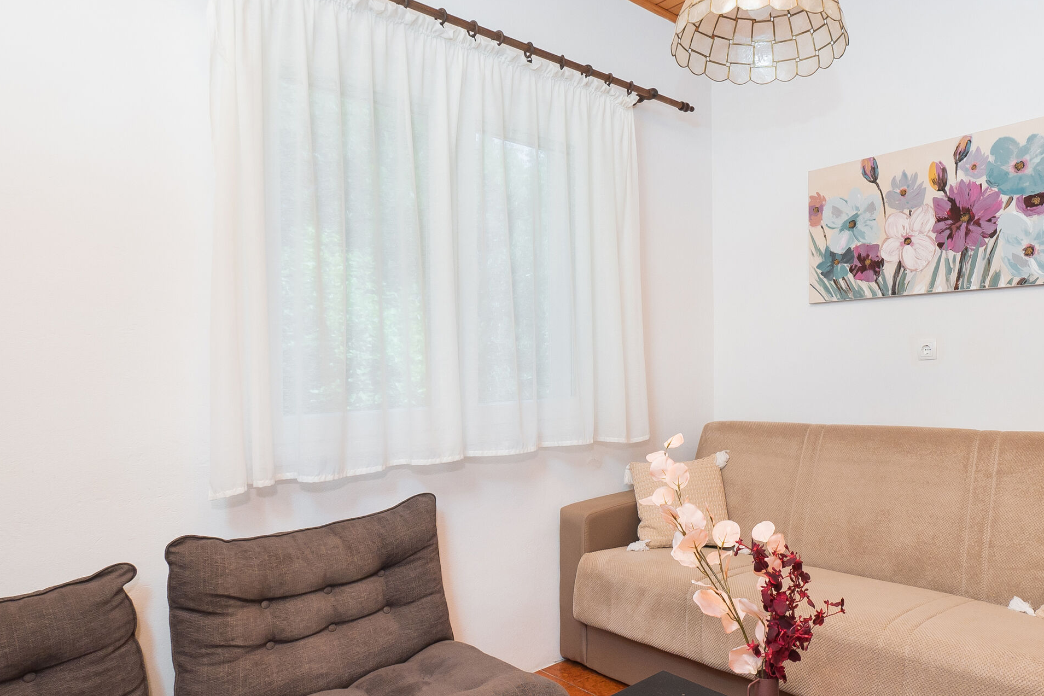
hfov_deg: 75.6
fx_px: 638
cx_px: 714
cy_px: 393
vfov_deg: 57.0
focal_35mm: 22
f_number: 8
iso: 160
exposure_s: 1/200
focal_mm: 10
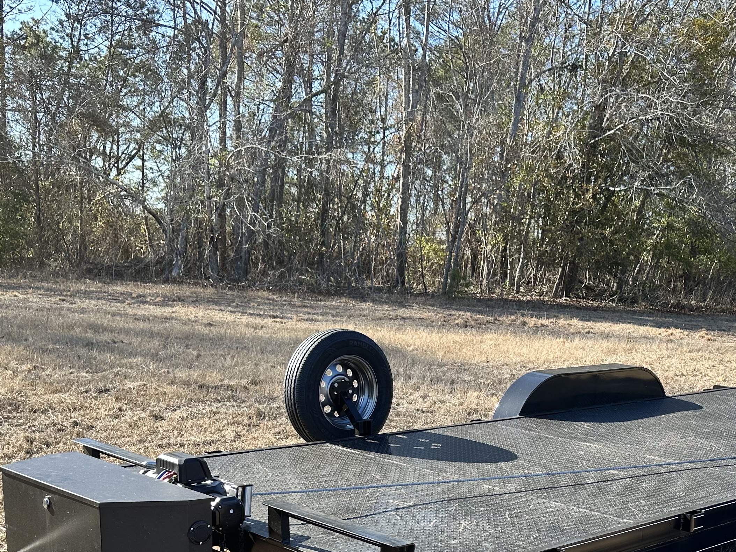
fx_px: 978
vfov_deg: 30.1
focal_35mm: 46
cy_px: 506
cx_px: 509
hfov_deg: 40.6
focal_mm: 6.86
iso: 80
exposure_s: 1/1131
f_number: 1.78
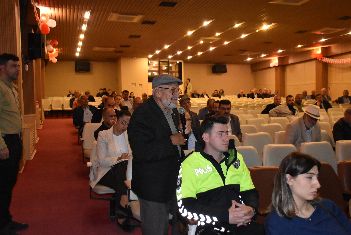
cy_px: 118
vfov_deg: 38.4
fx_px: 337
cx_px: 176
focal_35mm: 34
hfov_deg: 55.1
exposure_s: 1/60
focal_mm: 23
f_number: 3.8
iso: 3600
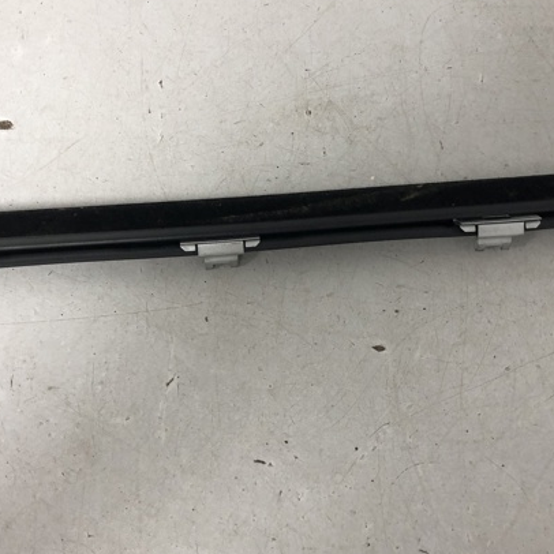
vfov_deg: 42.8
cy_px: 263
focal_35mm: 39
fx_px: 706
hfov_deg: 42.8
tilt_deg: -80.1
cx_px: 266
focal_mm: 4
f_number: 1.8
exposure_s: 1/25
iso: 40
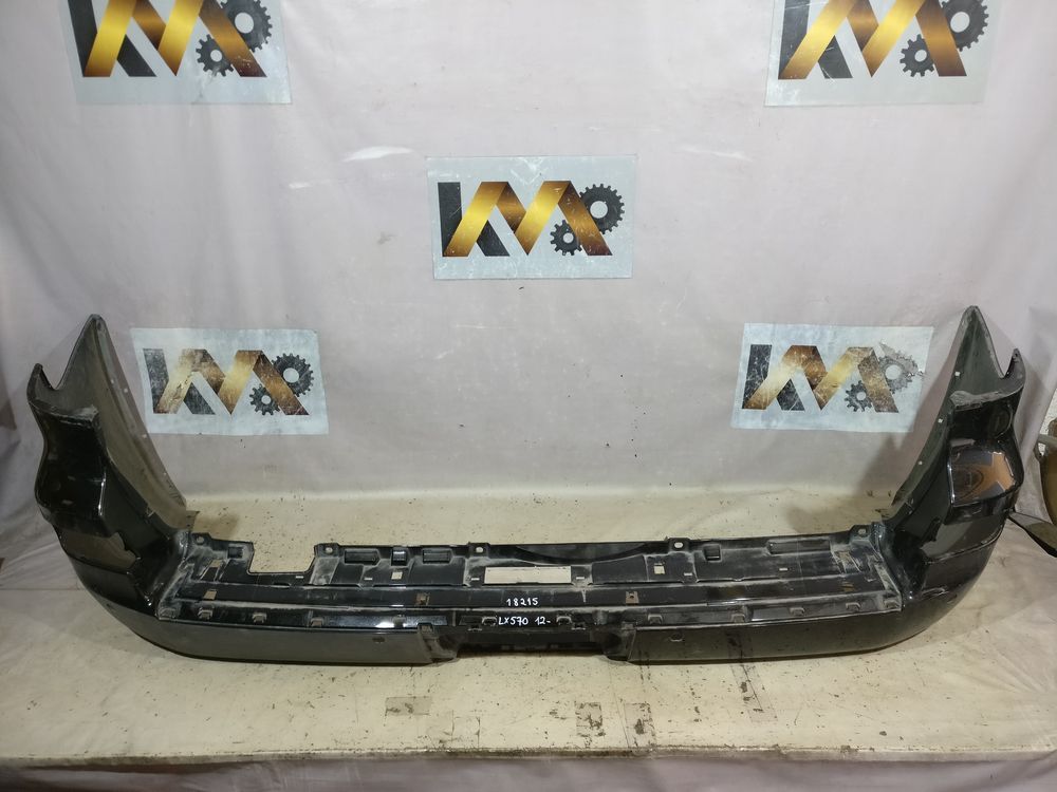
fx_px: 855
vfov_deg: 49.7
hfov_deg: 63.4
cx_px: 528
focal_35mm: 28
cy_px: 396
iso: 400
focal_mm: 4.26
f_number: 2
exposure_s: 1/25
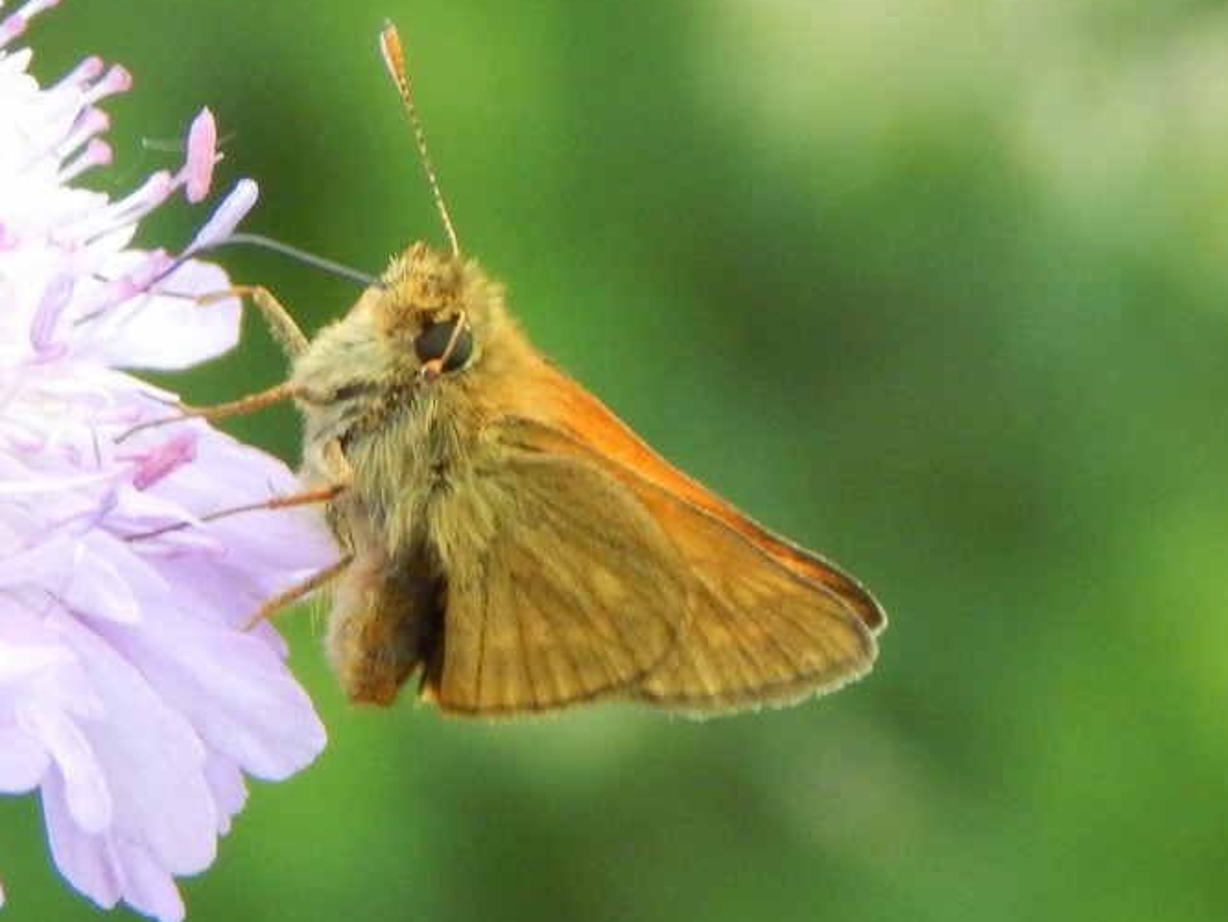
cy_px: 459
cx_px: 536
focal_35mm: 265
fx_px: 9404
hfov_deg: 7.5
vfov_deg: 5.6
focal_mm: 37.1
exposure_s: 1/200
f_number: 5.4
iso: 400
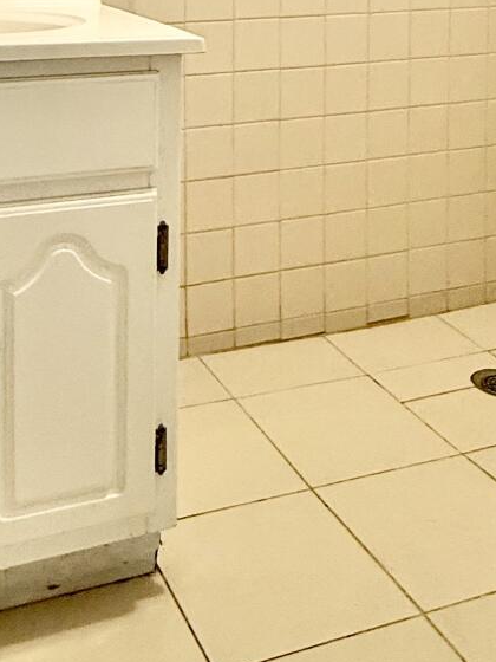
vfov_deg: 34.6
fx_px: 955
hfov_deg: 28.9
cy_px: -4
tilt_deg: -3.9
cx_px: 164
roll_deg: -0.3
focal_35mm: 50
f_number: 2.2
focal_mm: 2.22
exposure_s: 1/60
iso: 250
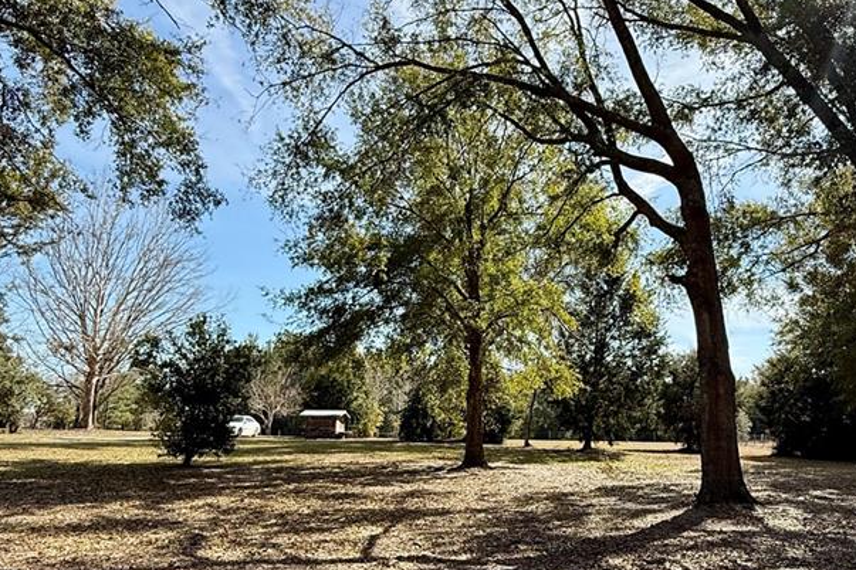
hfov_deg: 63.3
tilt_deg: +10.8
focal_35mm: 29
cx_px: 491
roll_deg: -0.1
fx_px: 690
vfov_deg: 44.9
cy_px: 323
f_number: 2.2
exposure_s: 1/1431
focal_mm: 2.22
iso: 64
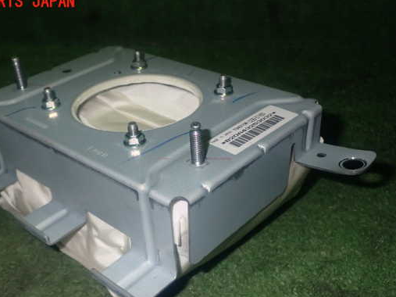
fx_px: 515
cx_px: 167
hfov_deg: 42.0
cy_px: 168
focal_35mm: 45
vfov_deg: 32.1
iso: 400
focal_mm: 6.83
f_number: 8
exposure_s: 1/40
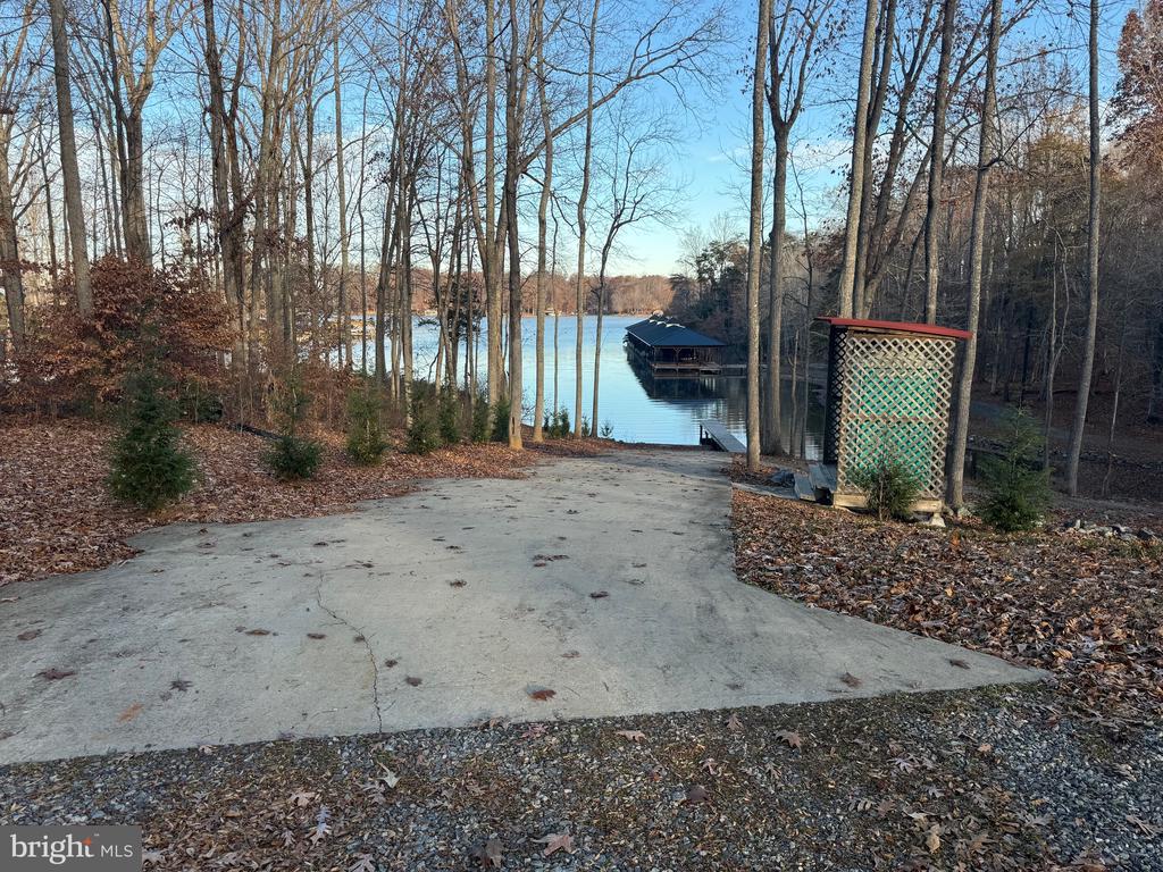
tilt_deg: -8.7
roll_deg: -0.6
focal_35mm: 24
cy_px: 436
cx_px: 582
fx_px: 806
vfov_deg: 56.8
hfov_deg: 71.6
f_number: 1.78
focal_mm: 6.76
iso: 80
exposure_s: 1/912
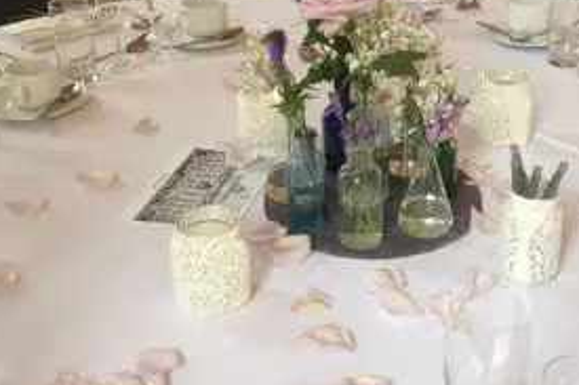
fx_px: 948
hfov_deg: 33.8
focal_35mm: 59
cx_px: 356
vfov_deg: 22.8
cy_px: 118
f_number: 2.4
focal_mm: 4.28
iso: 50
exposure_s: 1/60
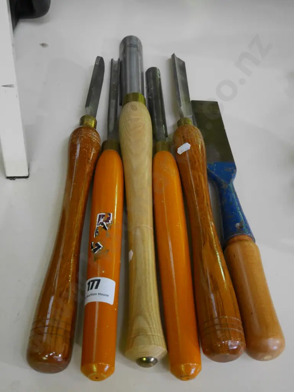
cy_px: 196
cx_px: 147
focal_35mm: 44
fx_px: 498
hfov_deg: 32.9
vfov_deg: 42.9
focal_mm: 22
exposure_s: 1/15
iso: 3200
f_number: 4.8
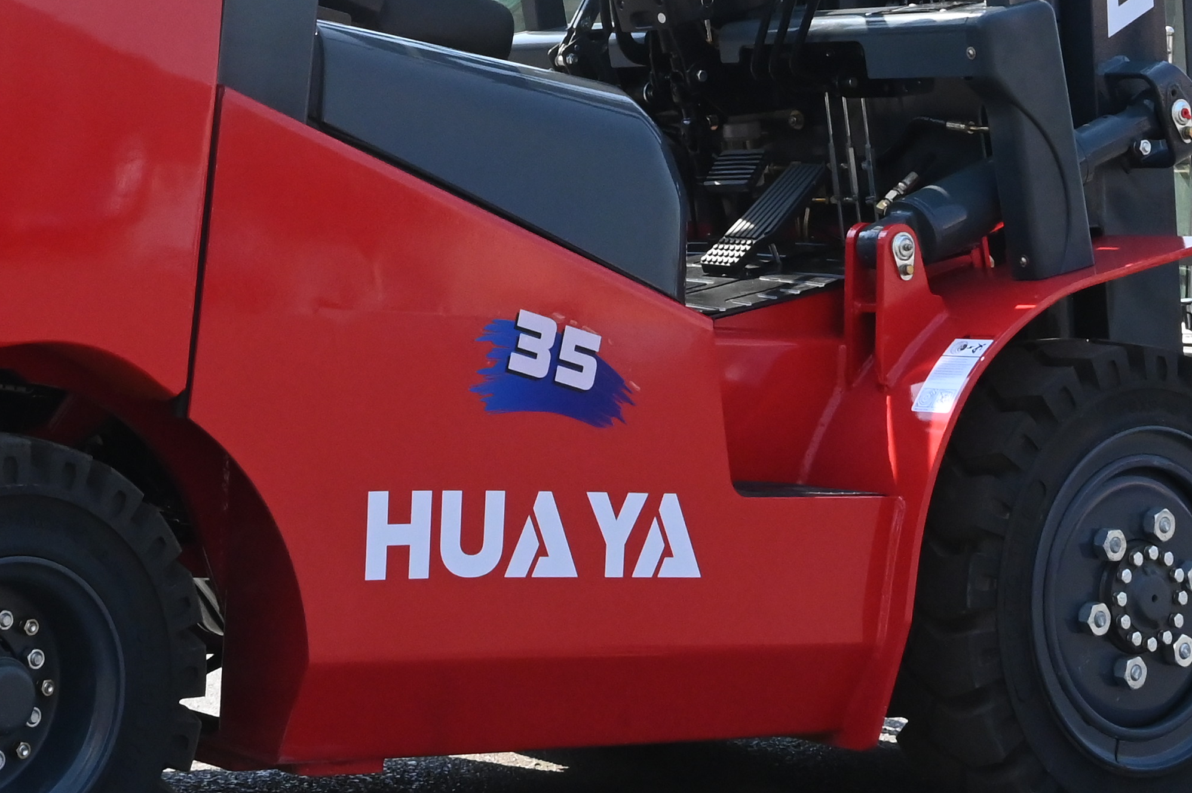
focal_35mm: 96
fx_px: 3160
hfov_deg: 21.2
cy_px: -78
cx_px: 337
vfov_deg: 14.0
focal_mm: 31.5
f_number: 16
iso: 2500
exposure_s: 1/1000
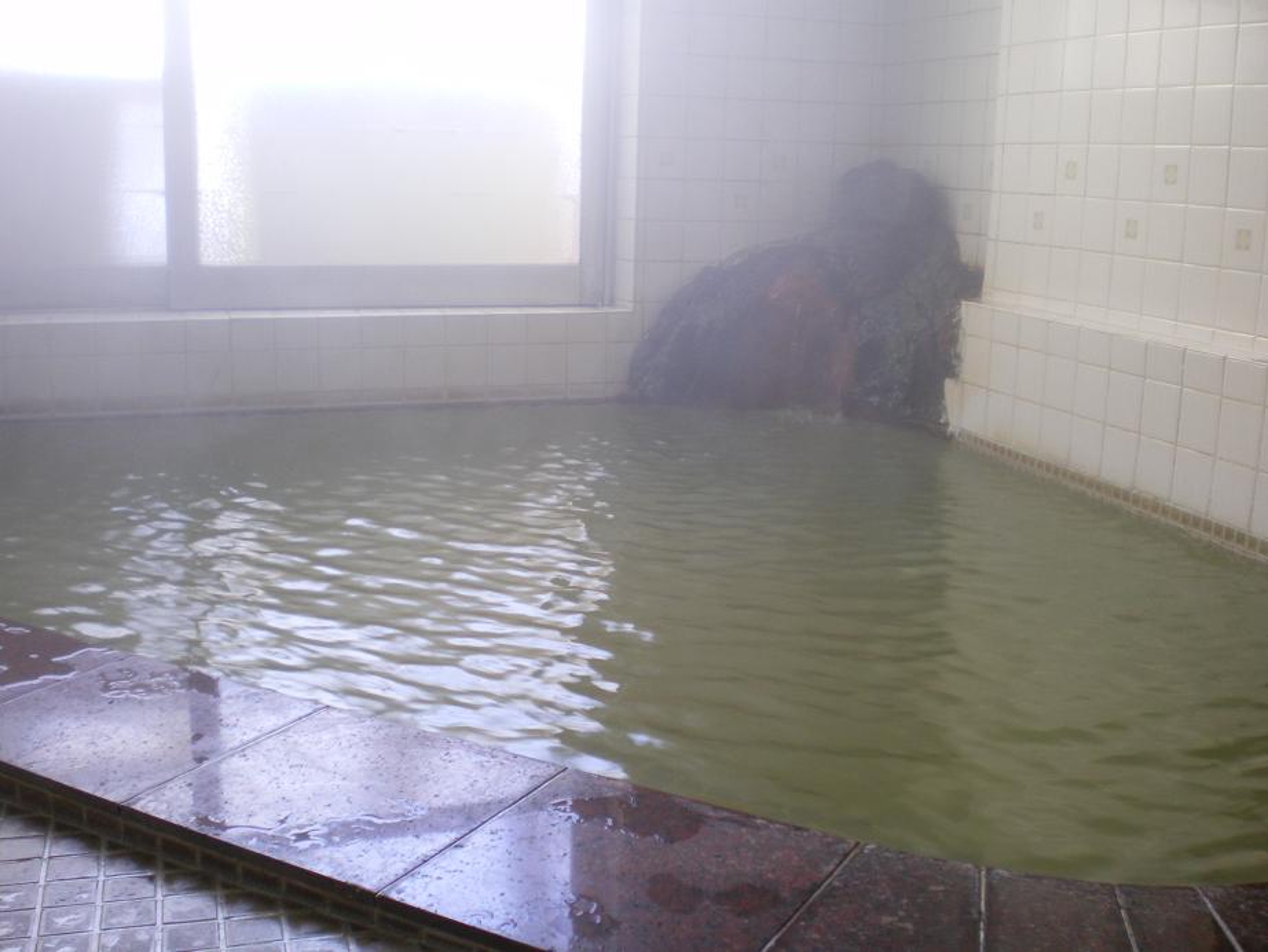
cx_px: 634
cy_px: 476
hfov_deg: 49.0
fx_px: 1392
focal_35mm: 38
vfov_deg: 37.7
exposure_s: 1/30
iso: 160
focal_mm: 6.3
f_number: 3.1
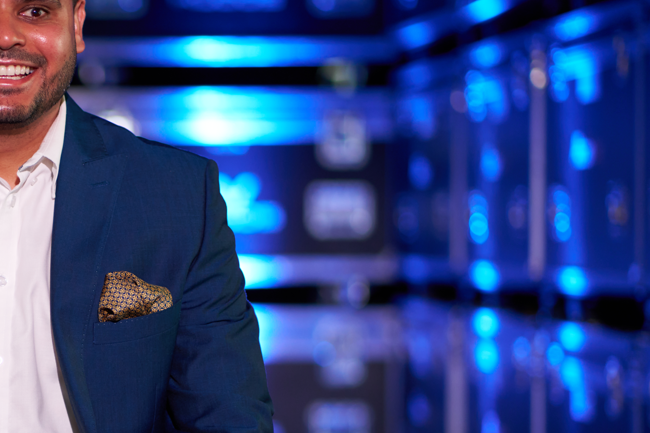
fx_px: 3304
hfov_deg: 11.1
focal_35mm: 183
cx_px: -24
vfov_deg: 7.5
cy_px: 317
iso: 640
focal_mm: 85
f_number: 1.8
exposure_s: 1/100
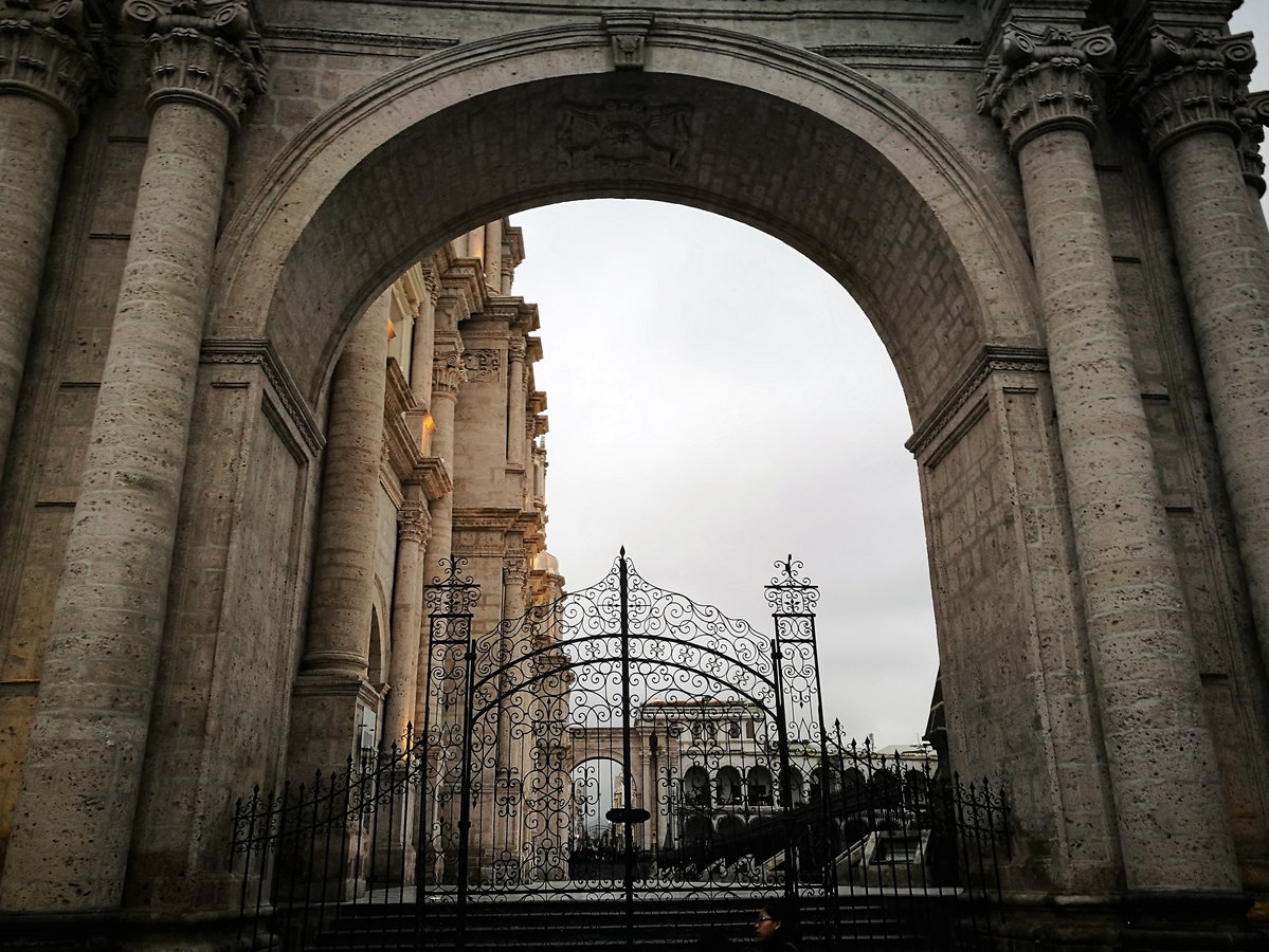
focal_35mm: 27
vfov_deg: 51.4
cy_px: 476
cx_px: 634
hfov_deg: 65.3
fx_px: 990
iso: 64
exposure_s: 1/60
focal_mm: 4.5
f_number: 2.2
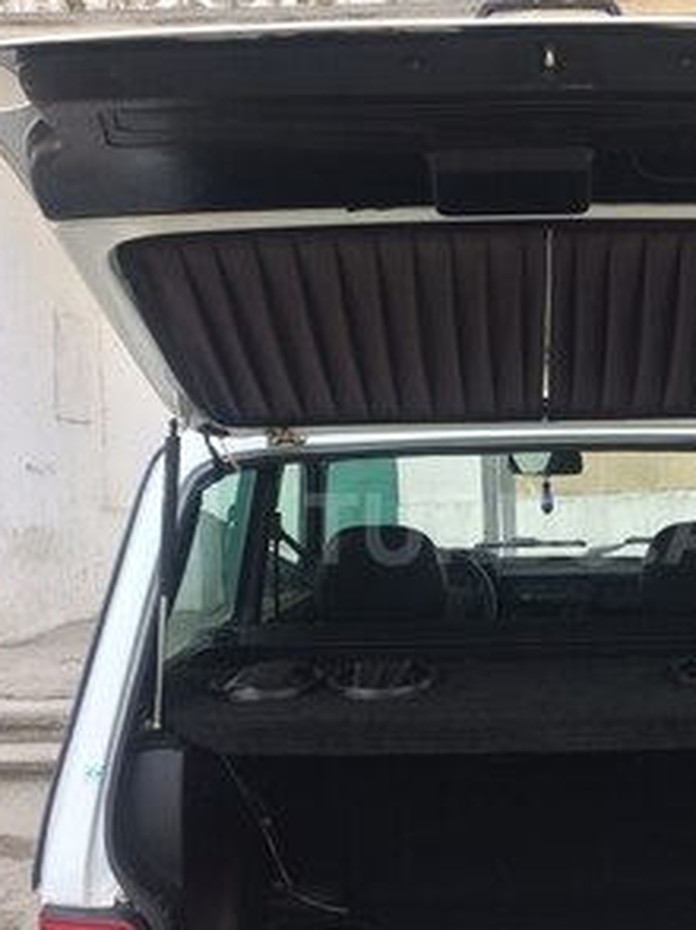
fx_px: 1316
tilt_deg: -4.3
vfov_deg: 38.9
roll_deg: +2.5
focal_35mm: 49
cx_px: 547
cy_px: 528
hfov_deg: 29.0
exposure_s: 1/129
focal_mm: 4.15
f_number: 2.2
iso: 32
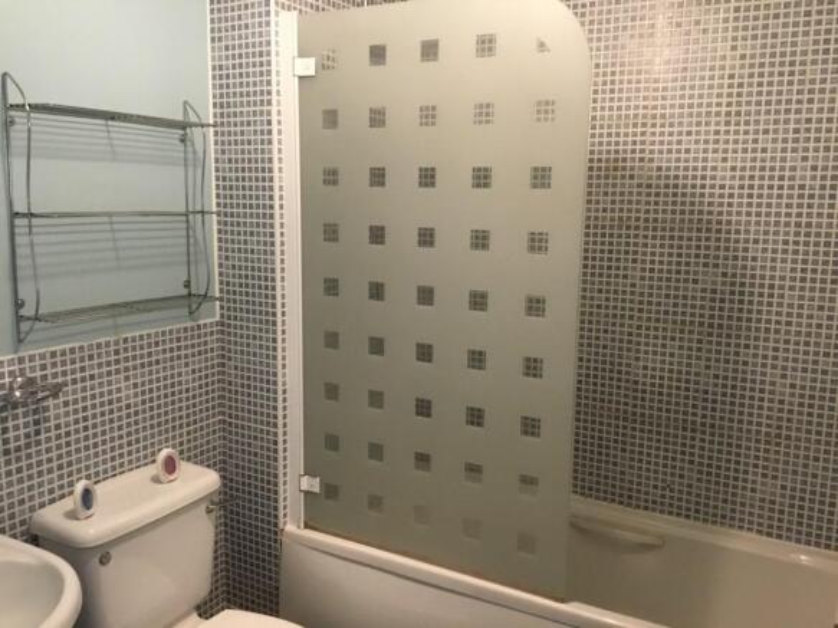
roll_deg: -1.9
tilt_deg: -10.0
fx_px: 750
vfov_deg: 45.4
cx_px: 419
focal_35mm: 31
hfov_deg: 58.4
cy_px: 314
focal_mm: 3.3
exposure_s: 1/20
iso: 200
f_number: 2.4
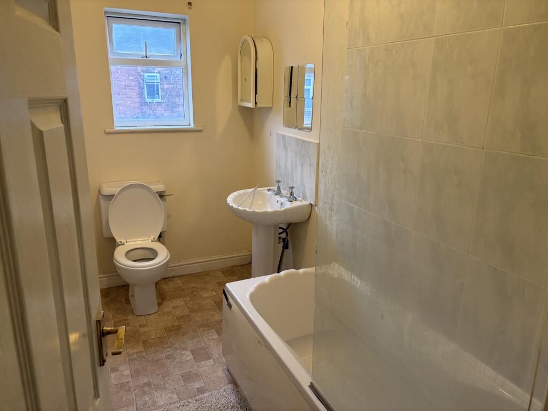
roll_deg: -0.6
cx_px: 274
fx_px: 412
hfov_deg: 67.3
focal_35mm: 26
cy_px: 206
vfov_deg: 53.1
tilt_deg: -15.5
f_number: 1.6
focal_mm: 5.96
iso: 160
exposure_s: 1/50
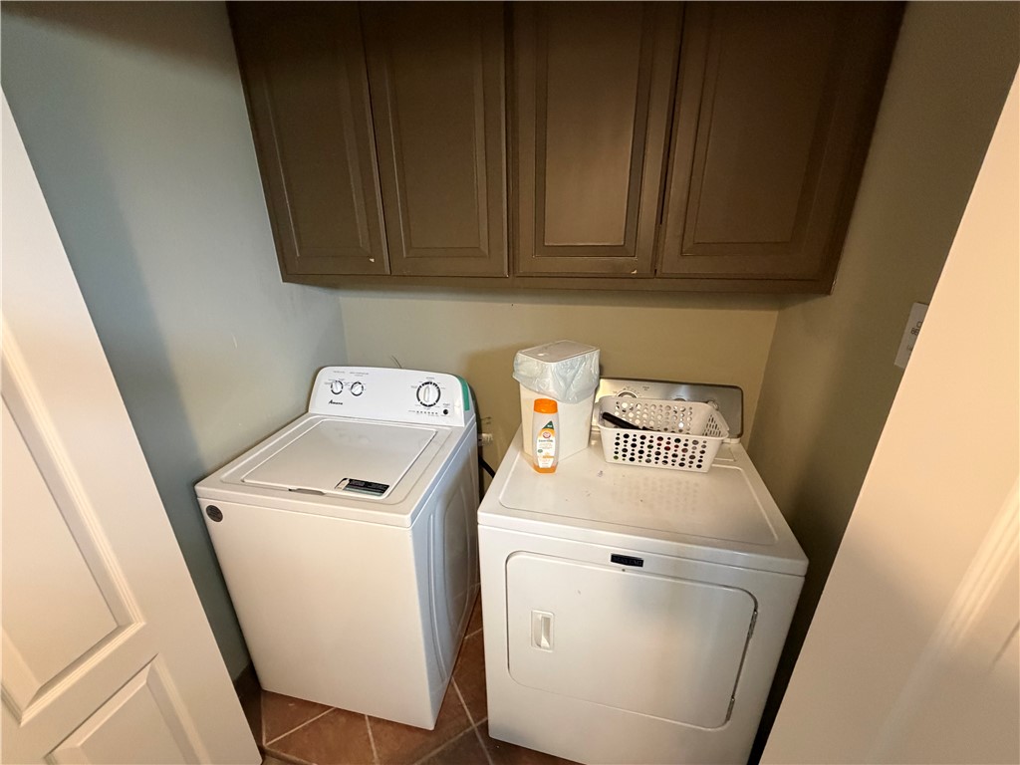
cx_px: 510
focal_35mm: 14
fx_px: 413
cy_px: 382
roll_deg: +1.2
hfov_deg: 102.1
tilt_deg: -20.4
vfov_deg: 85.7
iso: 500
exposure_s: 1/60
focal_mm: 2.22
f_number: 2.2
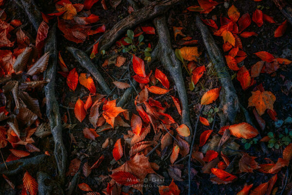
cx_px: 146
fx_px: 454
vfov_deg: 24.2
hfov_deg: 35.6
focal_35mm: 56
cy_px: 98
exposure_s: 1
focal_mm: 37.4
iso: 400
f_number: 8
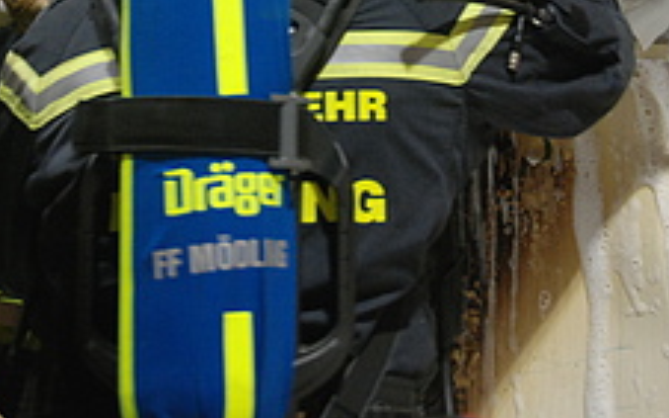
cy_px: -10
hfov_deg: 16.2
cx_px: 437
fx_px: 2351
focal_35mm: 129
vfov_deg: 10.1
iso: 800
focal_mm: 40
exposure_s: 1/30
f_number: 4.5
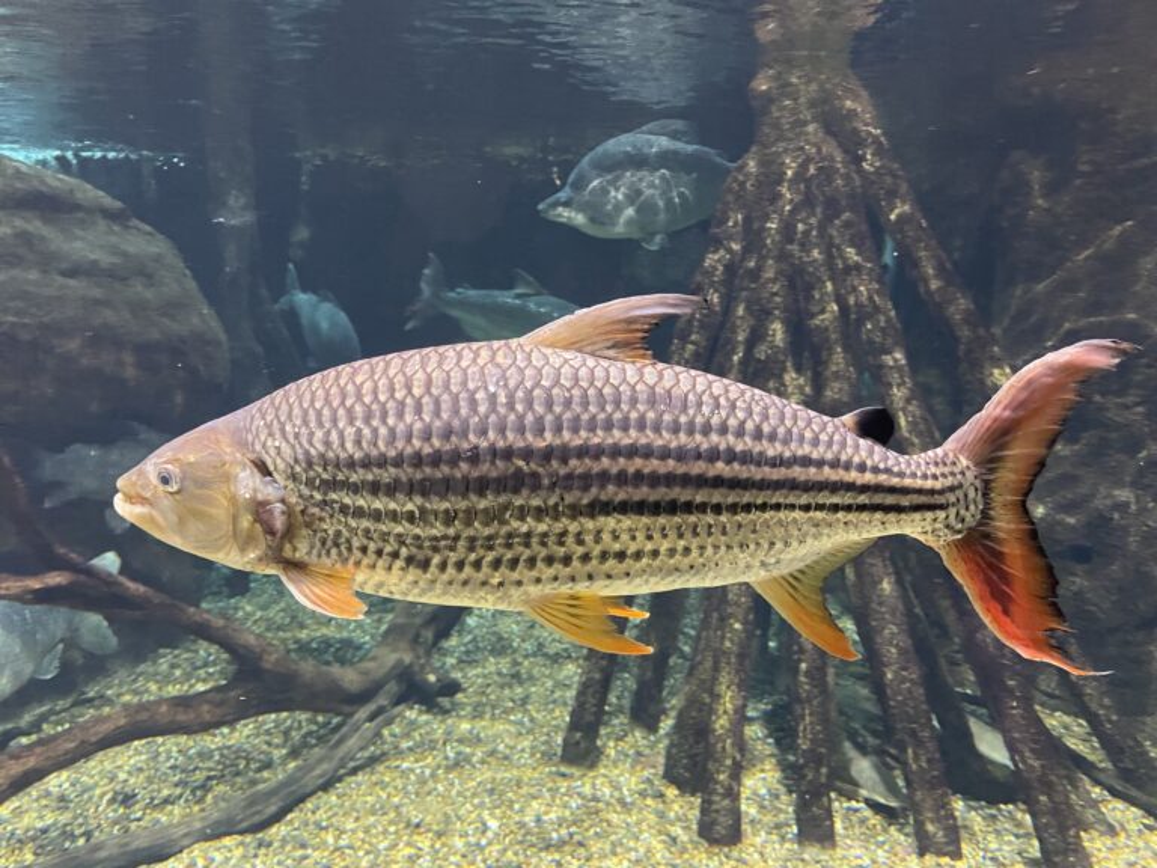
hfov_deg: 67.3
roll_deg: +1.3
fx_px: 869
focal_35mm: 26
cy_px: 434
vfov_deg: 53.1
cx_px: 578
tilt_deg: -11.1
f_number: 1.6
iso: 500
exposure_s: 1/40
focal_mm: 4.2
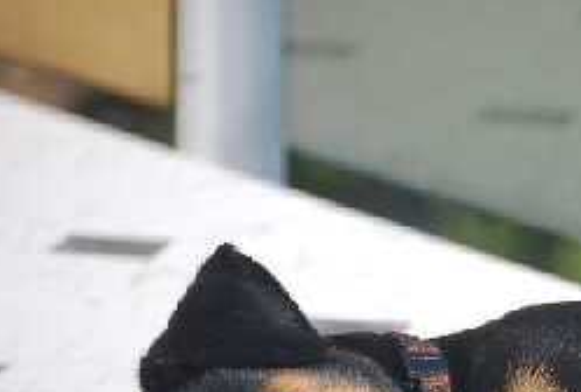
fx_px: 7796
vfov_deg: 2.9
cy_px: 364
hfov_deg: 4.3
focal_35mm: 481
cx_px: 728
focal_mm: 125
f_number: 5.6
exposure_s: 1/500
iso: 110
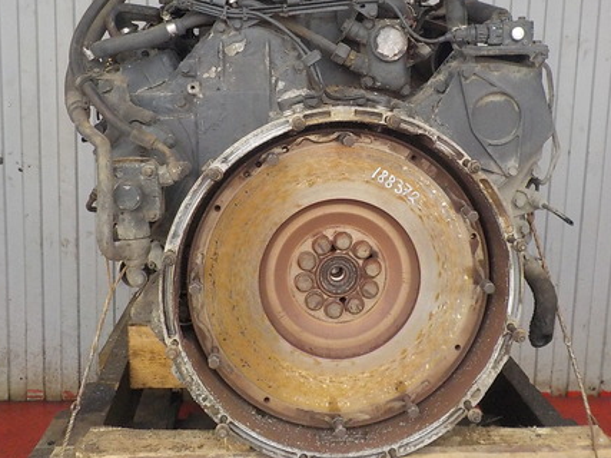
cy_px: 142
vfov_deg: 31.8
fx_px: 794
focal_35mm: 45
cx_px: 325
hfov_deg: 42.1
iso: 360
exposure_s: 1/30
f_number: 3.3
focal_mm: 4.1
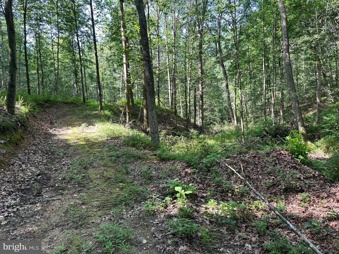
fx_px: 235
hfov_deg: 71.6
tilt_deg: -1.4
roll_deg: +3.2
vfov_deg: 56.8
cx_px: 170
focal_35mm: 24
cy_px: 127
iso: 64
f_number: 1.78
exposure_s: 1/121
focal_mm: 6.86
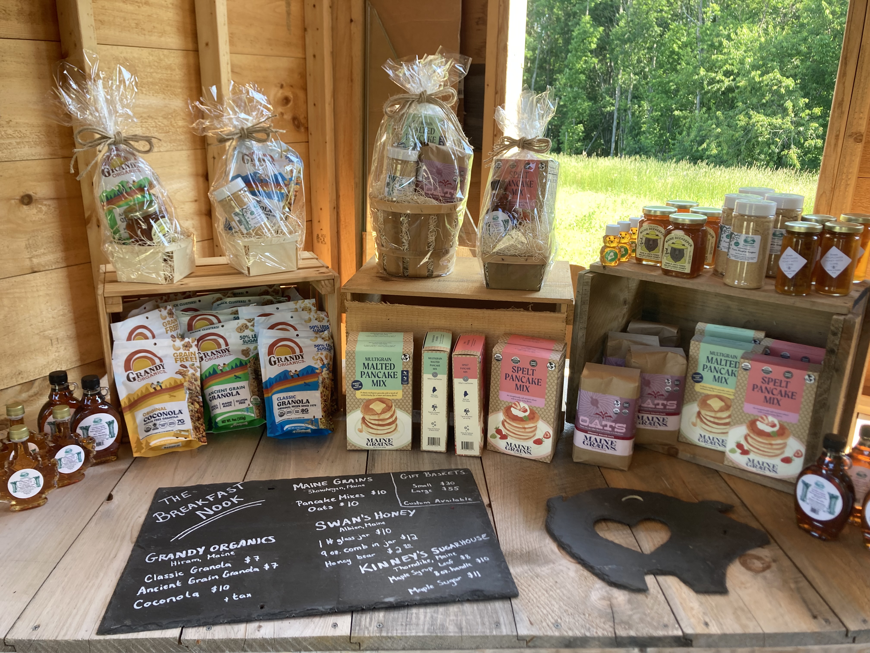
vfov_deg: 49.7
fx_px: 704
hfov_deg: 63.4
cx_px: 435
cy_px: 326
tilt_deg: -17.7
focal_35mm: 28
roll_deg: -0.7
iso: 40
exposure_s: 1/121
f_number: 1.8
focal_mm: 3.99
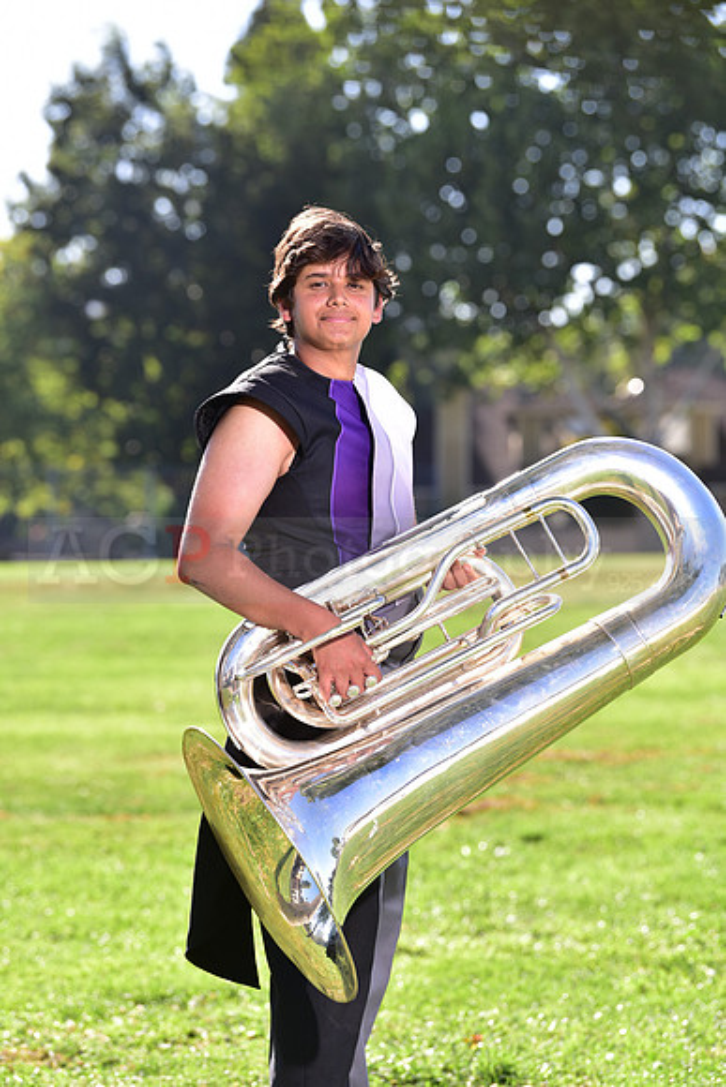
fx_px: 3930
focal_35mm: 130
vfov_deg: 15.8
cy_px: 544
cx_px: 363
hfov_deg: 10.6
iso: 100
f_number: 4.5
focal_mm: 130
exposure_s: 1/250
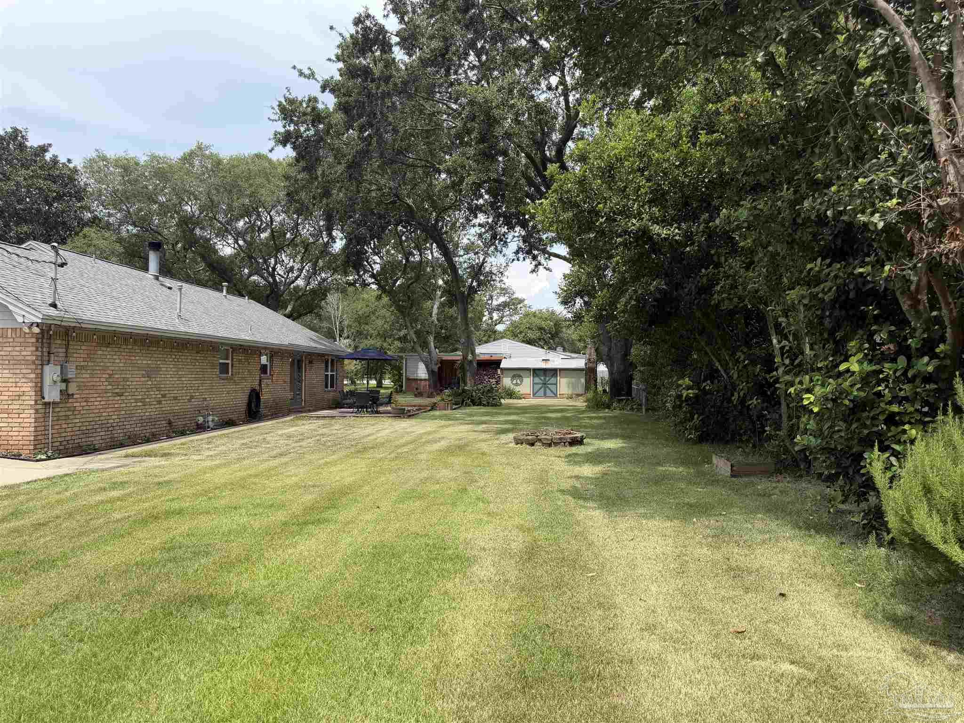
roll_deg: +0.0
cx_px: 482
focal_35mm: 24
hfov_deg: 71.6
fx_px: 668
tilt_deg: +1.3
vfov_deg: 56.8
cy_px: 362
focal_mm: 6.76
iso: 80
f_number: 1.78
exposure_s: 1/2801
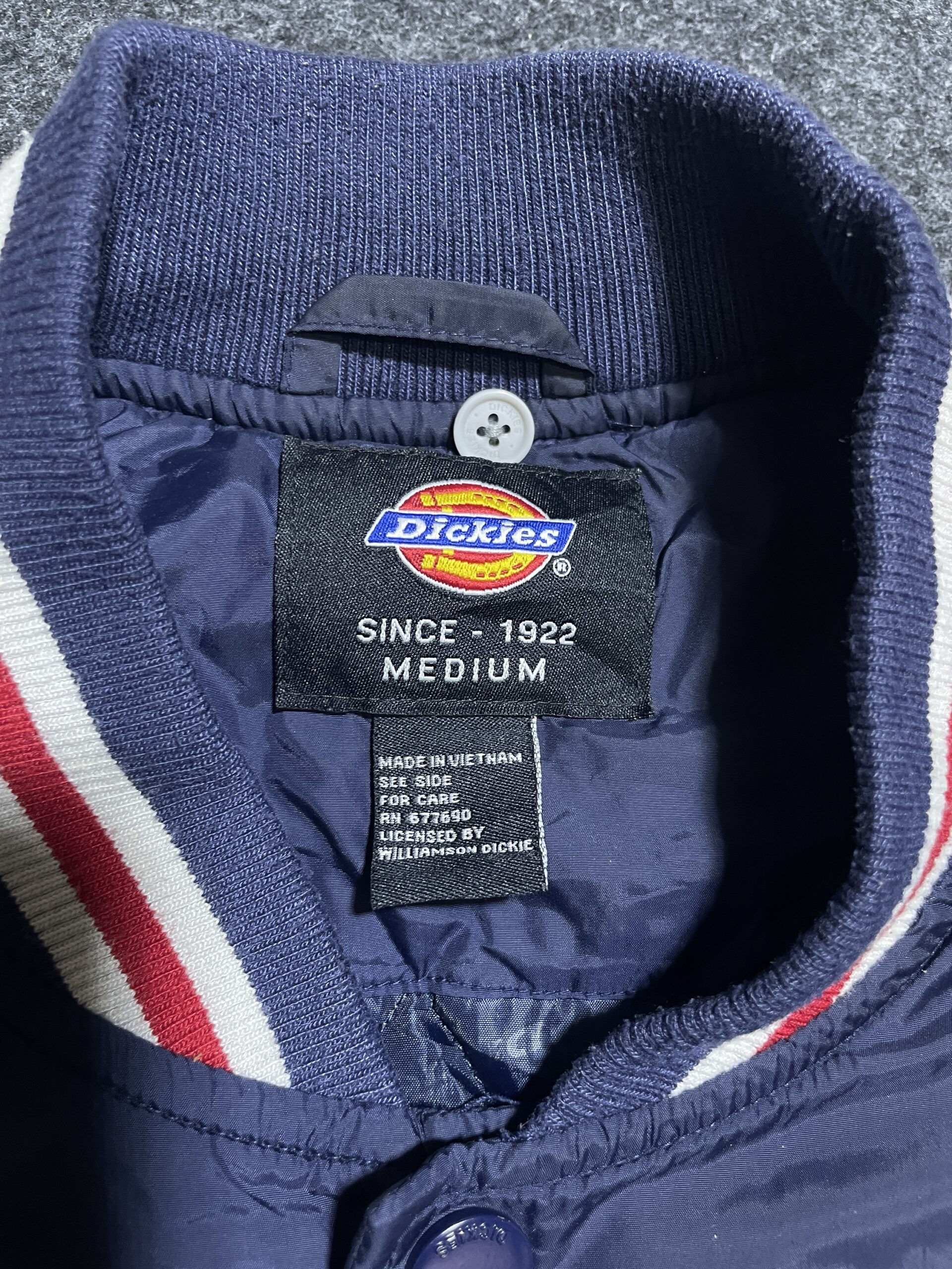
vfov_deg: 67.3
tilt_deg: -38.6
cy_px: 634
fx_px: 953
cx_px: 476
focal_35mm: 26
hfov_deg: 53.1
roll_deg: -14.3
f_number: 1.6
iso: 200
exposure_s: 1/50
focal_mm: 4.2
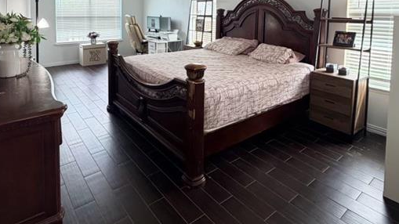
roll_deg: -0.9
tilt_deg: -3.4
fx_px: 243
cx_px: 183
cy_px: 30
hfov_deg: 78.5
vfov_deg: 45.6
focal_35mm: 23
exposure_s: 1/120
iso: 160
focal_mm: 2.22
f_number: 2.2
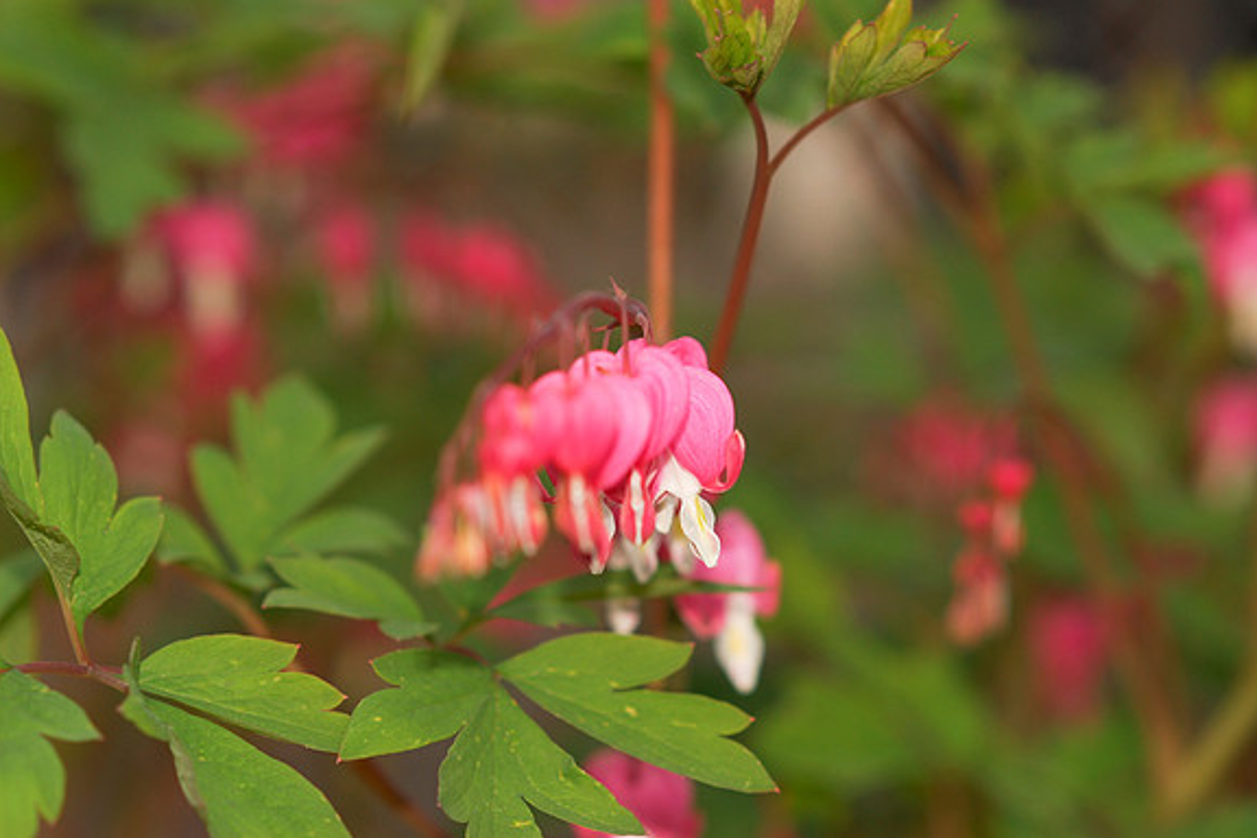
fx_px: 4487
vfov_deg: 10.7
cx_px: 631
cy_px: 417
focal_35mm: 129
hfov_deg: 15.9
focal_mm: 85
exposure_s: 1/250
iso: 100
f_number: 4
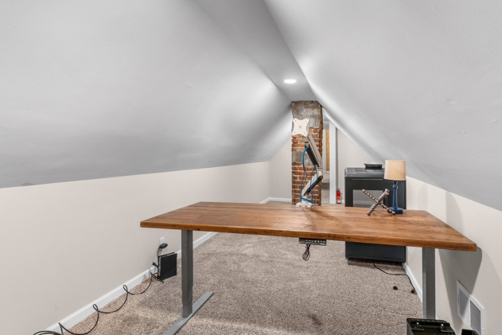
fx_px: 265
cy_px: 155
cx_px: 273
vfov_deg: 64.5
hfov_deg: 86.7
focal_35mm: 19
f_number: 11
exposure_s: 2
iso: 400
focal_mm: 16
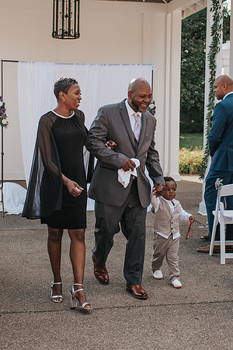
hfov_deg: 20.9
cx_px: 150
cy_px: 154
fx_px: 631
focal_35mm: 65
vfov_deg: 31.0
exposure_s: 1/1250
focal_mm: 35
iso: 110
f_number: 2.8
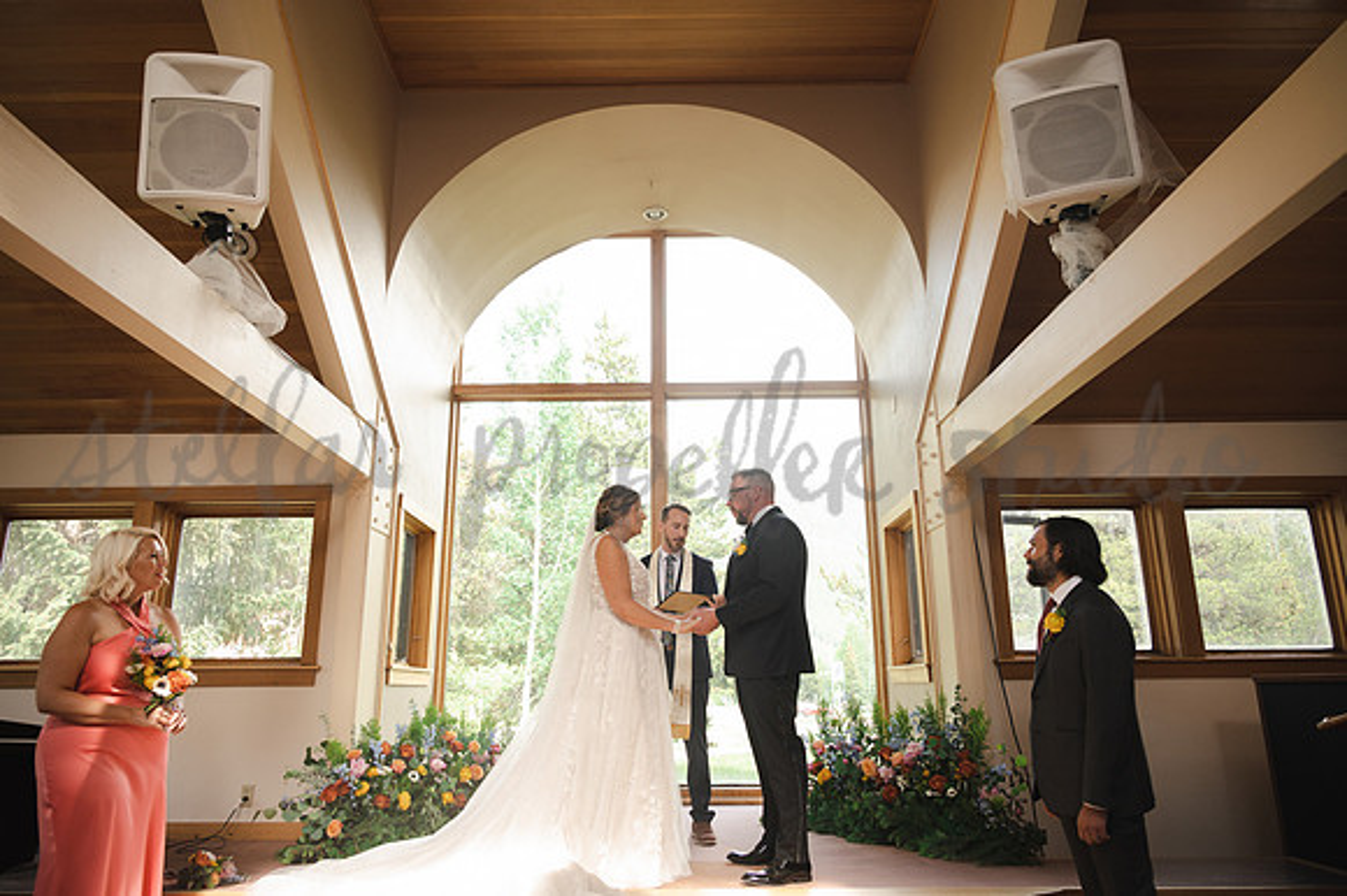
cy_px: 448
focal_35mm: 24
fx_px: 909
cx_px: 674
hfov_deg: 73.1
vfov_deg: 52.5
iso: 1000
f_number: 4
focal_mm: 24
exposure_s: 1/320
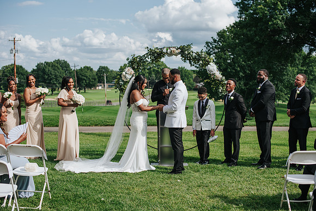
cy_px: 106
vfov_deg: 26.9
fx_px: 441
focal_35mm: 50
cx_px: 158
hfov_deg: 39.4
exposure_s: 1/1600
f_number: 3.2
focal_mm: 50
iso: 110
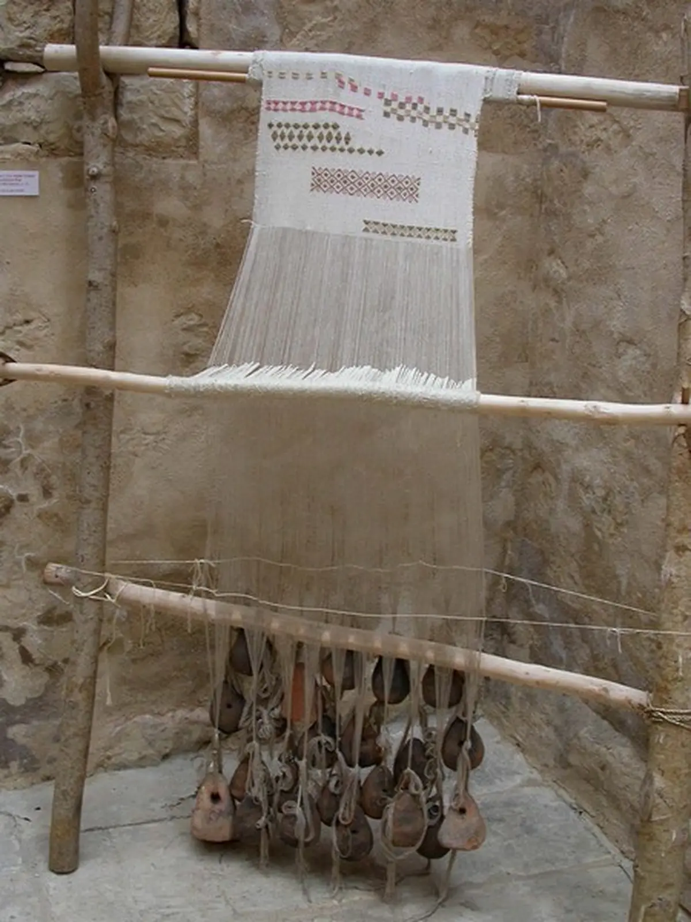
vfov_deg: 42.9
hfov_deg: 32.9
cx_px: 346
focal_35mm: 44
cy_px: 461
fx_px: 1171
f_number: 2.7
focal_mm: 9.1
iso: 100
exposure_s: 1/28.9
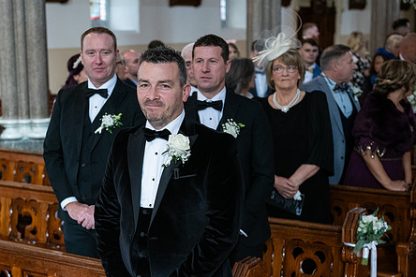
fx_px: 786
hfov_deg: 29.6
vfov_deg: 20.0
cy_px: 152
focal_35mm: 68
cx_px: 162
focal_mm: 52
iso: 1600
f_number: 3.5
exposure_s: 1/160
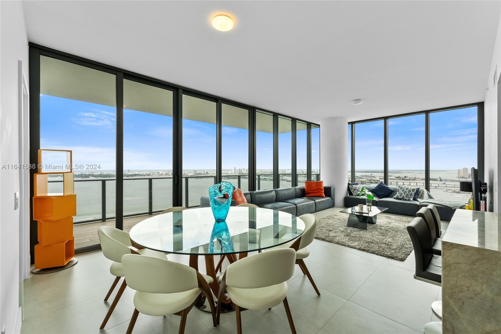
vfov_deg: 77.3
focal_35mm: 15
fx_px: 209
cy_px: 167
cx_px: 250
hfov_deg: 100.4
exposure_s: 1/50
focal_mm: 10
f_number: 9
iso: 200
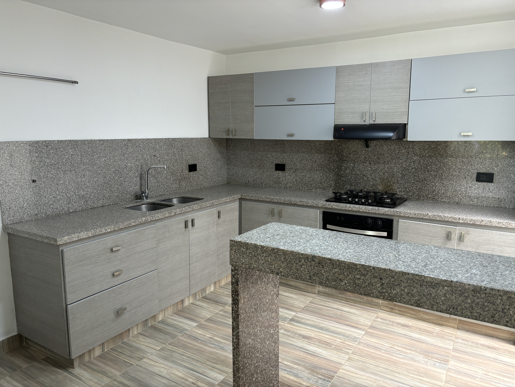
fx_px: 387
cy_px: 194
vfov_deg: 53.1
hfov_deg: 67.3
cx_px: 258
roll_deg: -0.4
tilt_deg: -8.9
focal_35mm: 26
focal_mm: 5.96
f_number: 1.6
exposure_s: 1/60
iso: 160
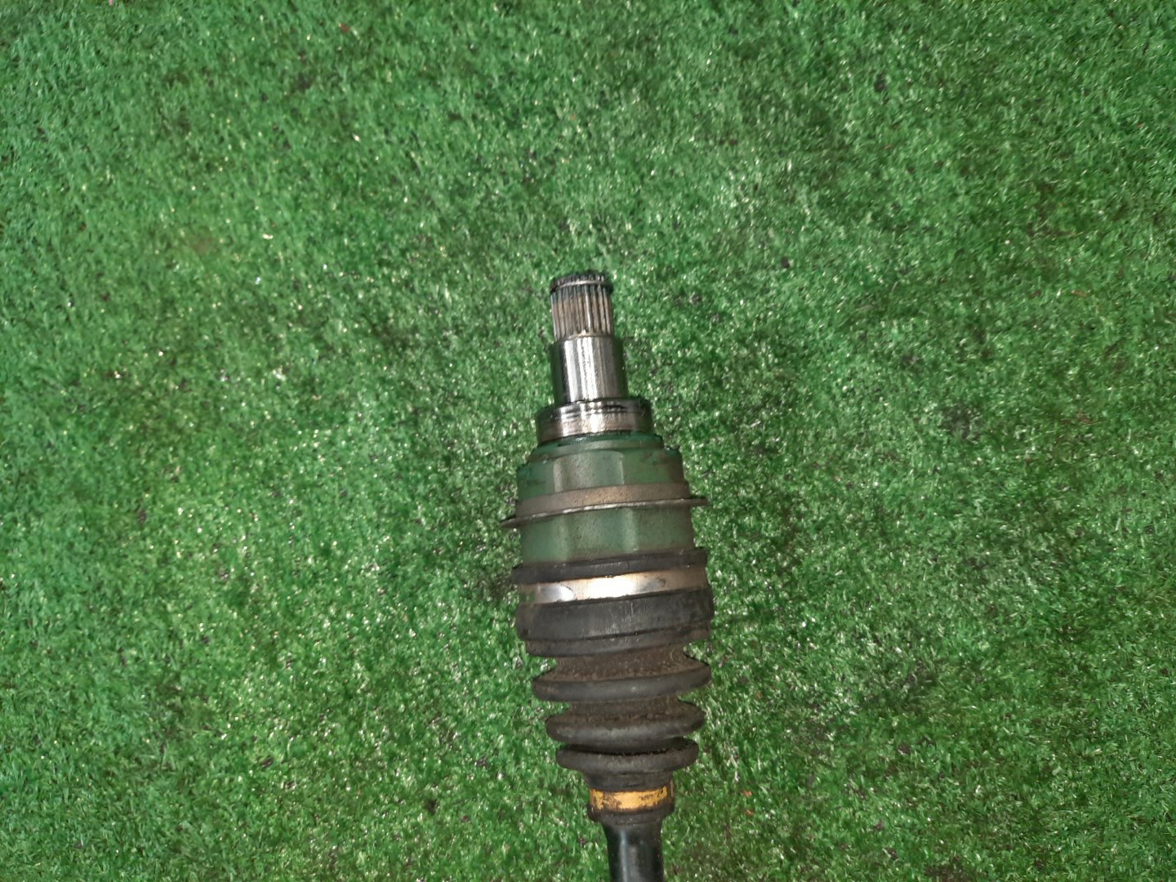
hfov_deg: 69.4
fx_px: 849
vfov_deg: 54.9
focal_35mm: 25
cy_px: 441
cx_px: 588
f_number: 2
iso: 278
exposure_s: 1/33
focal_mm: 4.6
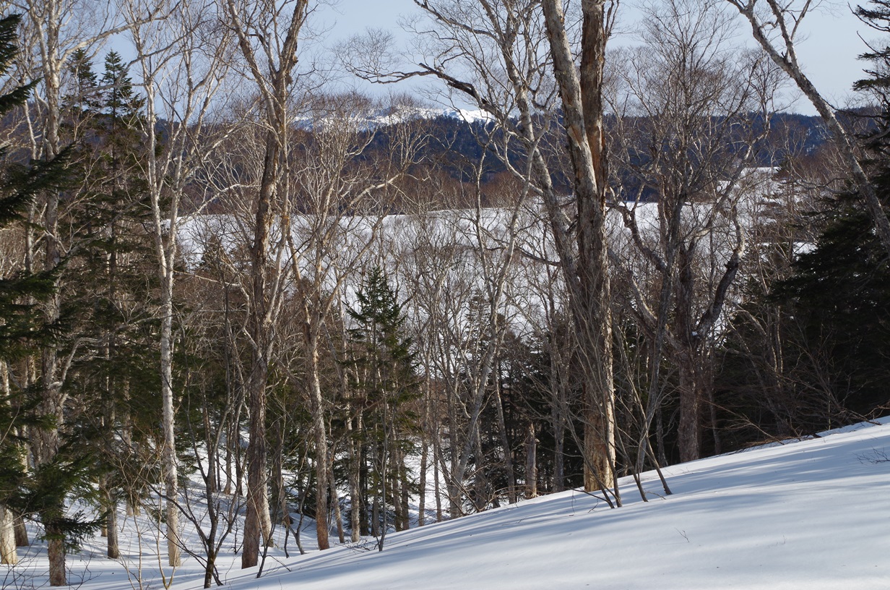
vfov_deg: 27.4
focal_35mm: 49
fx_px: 1209
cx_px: 445
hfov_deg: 40.4
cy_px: 295
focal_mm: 32.5
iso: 200
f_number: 11
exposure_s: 1/160
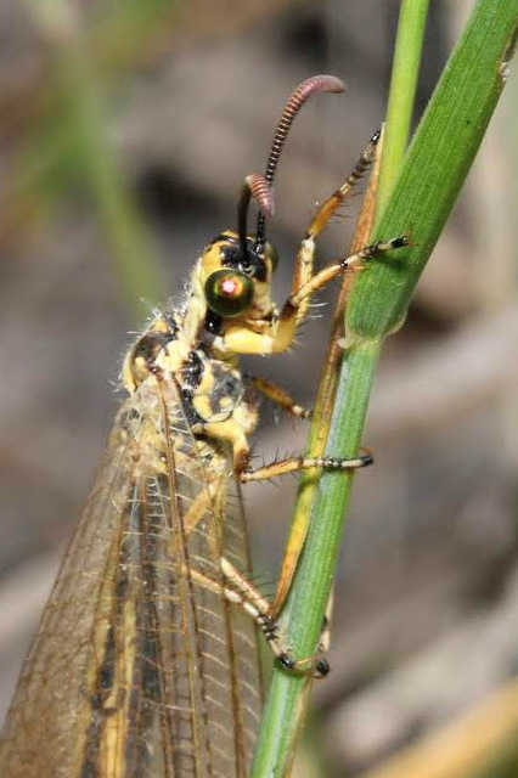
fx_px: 3403
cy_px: 389
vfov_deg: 13.0
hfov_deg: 8.7
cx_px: 259
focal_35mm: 158
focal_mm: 105
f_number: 36
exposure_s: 1/60
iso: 250
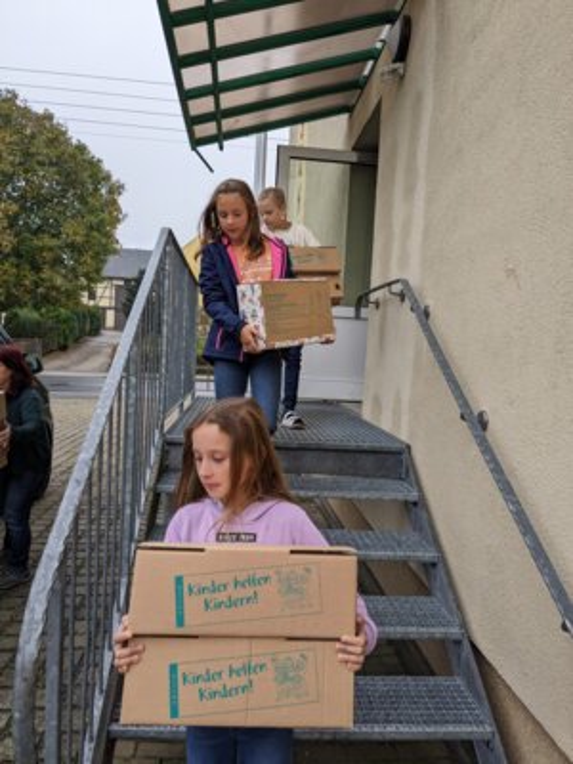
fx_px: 596
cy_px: 382
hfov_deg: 51.4
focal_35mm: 27
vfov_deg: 65.3
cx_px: 286
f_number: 1.73
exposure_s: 1/396
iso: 61
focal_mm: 4.38
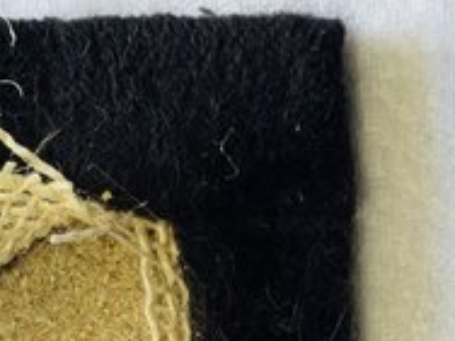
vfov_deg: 9.7
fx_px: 1985
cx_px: 169
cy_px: 435
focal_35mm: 151
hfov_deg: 13.1
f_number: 1.78
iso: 125
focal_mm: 6.76
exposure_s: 1/120
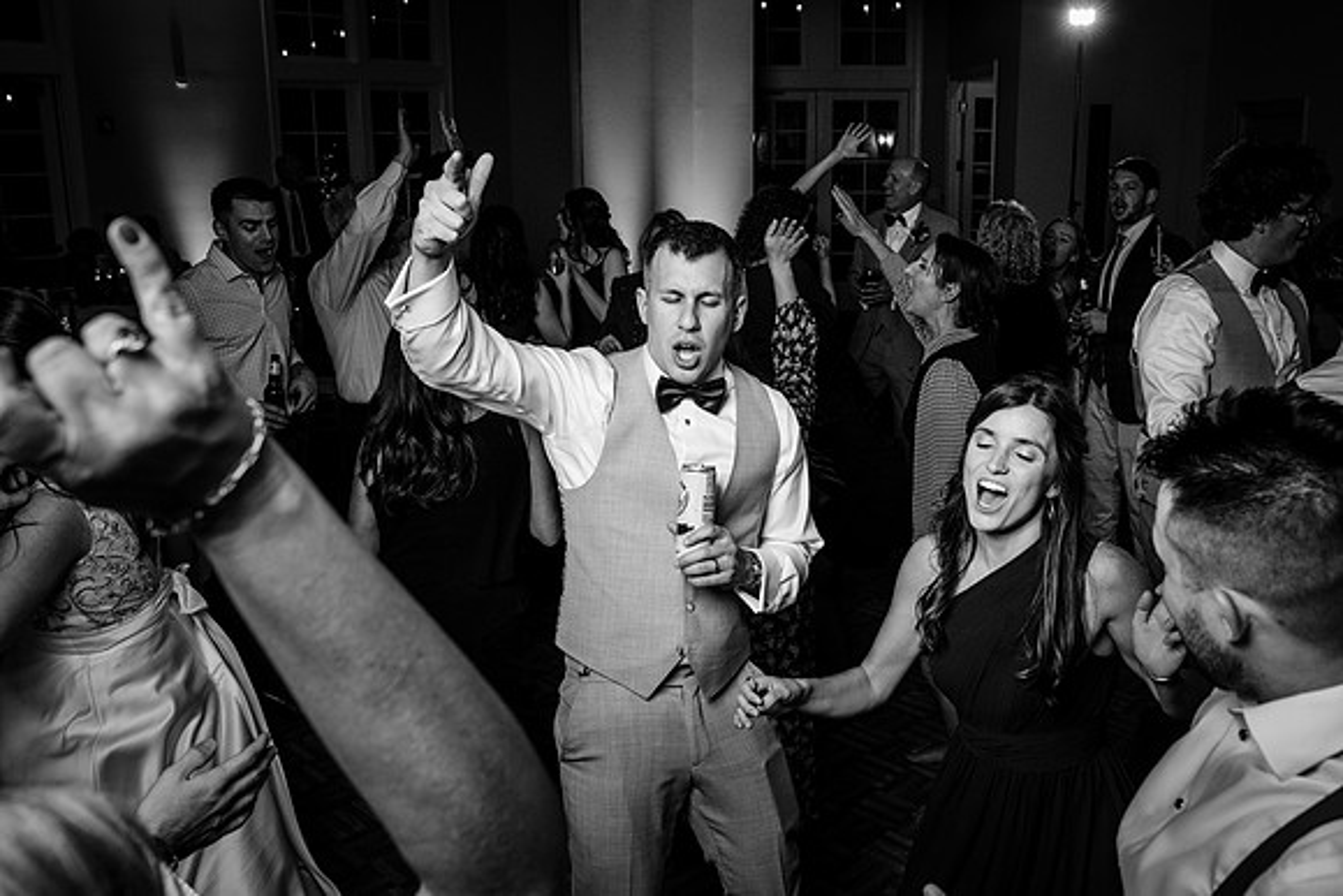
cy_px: 401
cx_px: 742
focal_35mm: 32
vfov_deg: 40.8
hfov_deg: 58.2
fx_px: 1204
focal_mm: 28
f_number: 5.6
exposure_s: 1/200
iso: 2000
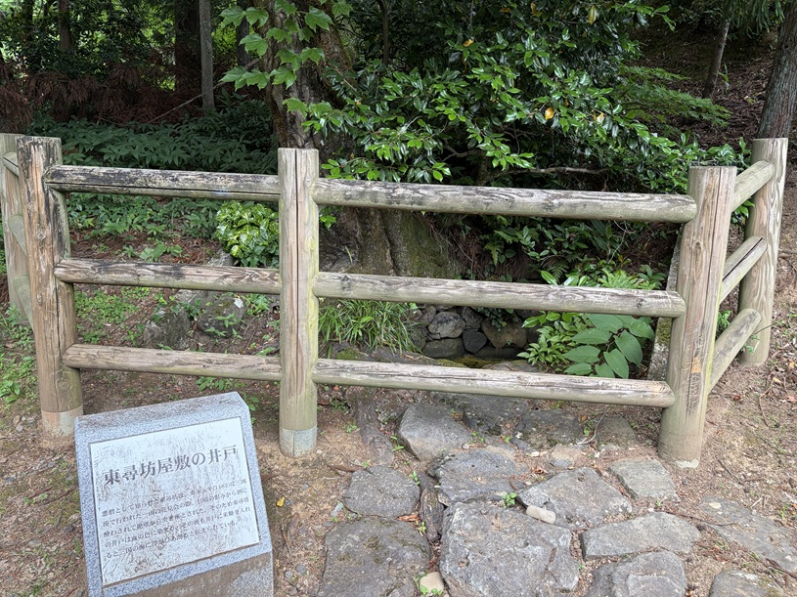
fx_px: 599
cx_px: 398
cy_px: 298
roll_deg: -2.9
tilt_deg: -11.5
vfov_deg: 53.1
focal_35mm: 26
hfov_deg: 67.3
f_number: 1.6
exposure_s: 1/178
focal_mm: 5.96
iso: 50
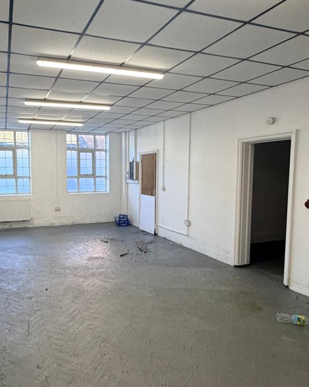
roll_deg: +0.7
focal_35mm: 25
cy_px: 195
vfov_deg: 68.1
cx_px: 99
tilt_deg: -4.7
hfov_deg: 55.4
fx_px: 286
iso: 160
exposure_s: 1/100
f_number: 2.2
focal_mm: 2.22
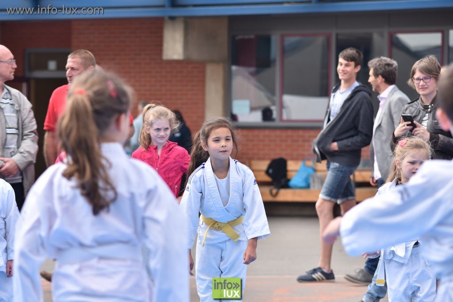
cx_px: 226
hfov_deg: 14.0
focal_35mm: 147
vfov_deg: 9.3
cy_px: 151
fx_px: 1850
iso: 100
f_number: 3.5
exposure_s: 1/500
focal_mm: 98
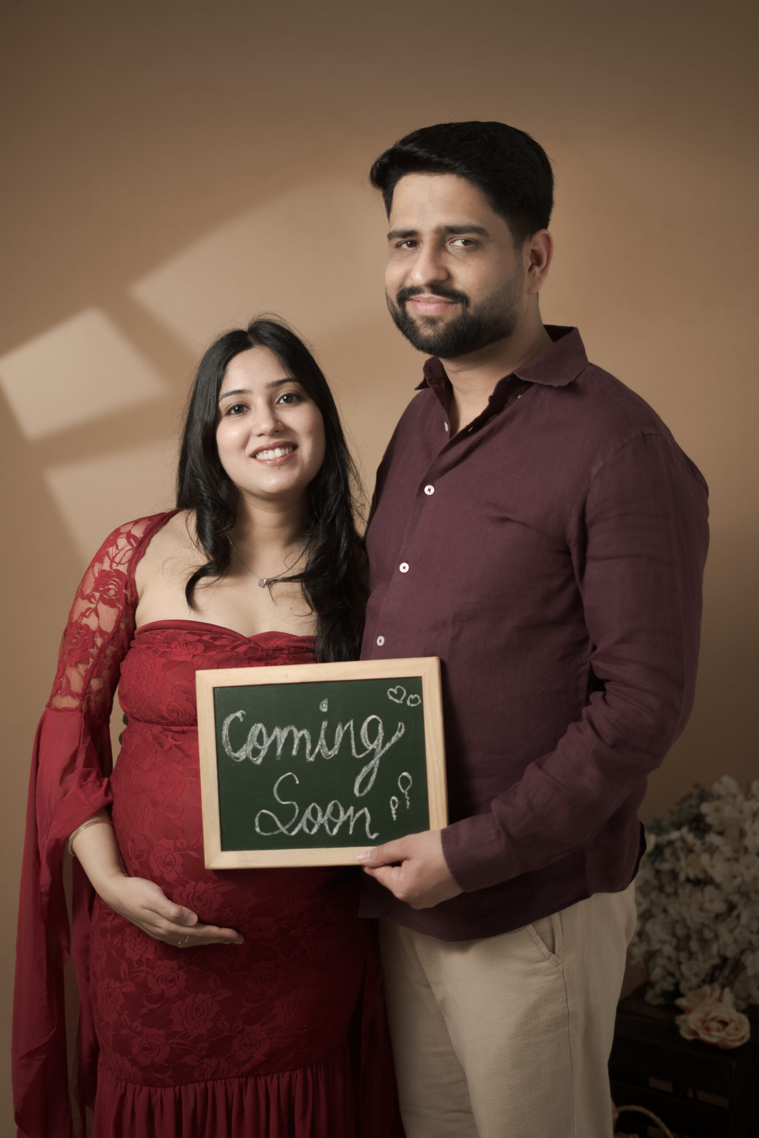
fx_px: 1581
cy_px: 569
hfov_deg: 27.0
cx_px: 380
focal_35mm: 50
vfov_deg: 39.6
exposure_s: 1/200
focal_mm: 50
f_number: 1.8
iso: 500
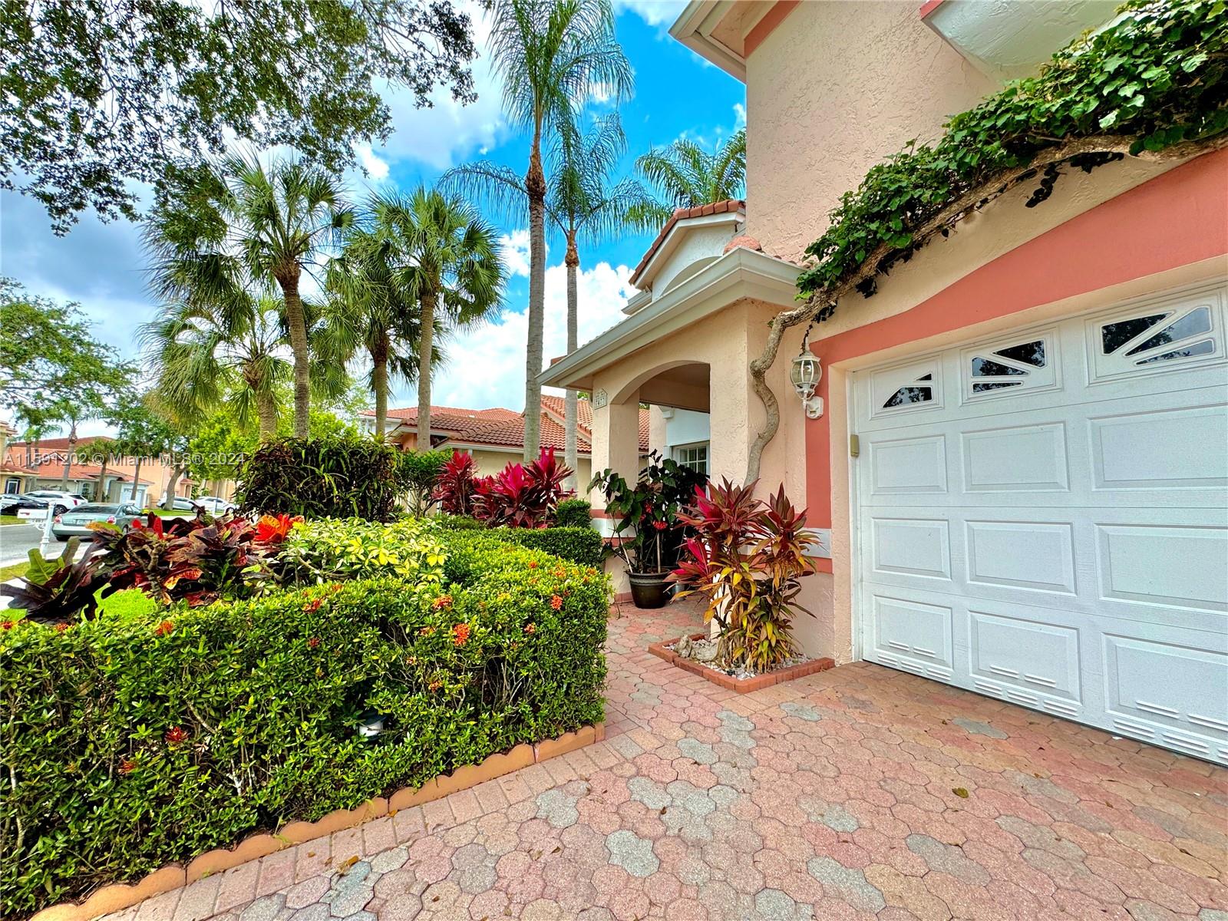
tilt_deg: +4.6
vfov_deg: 85.7
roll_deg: -2.0
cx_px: 614
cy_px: 460
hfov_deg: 102.1
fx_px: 497
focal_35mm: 14
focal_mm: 2.22
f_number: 2.2
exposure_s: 1/522
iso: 40
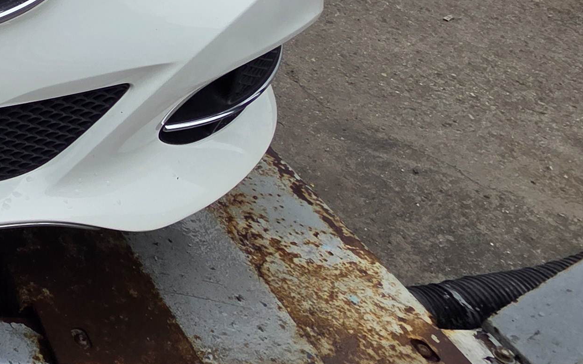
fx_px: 699
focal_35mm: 44
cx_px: -315
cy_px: -182
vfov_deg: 23.4
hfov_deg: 27.8
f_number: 2.2
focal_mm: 2.2
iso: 50
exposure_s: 1/509
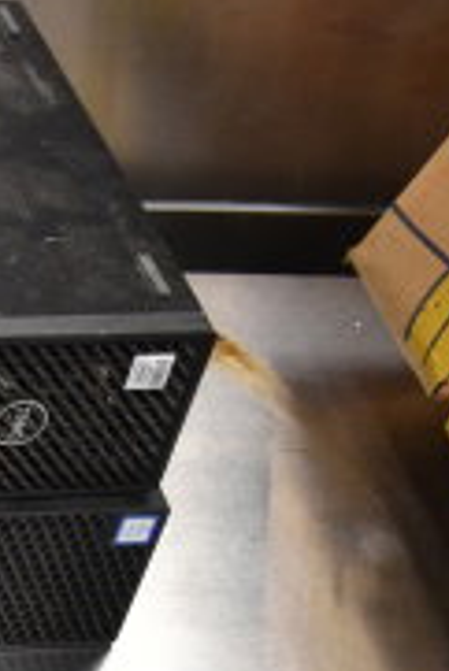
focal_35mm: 91
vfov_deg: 21.4
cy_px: 710
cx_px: -579
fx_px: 1699
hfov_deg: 12.4
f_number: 3.5
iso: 1400
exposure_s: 1/30
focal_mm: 18
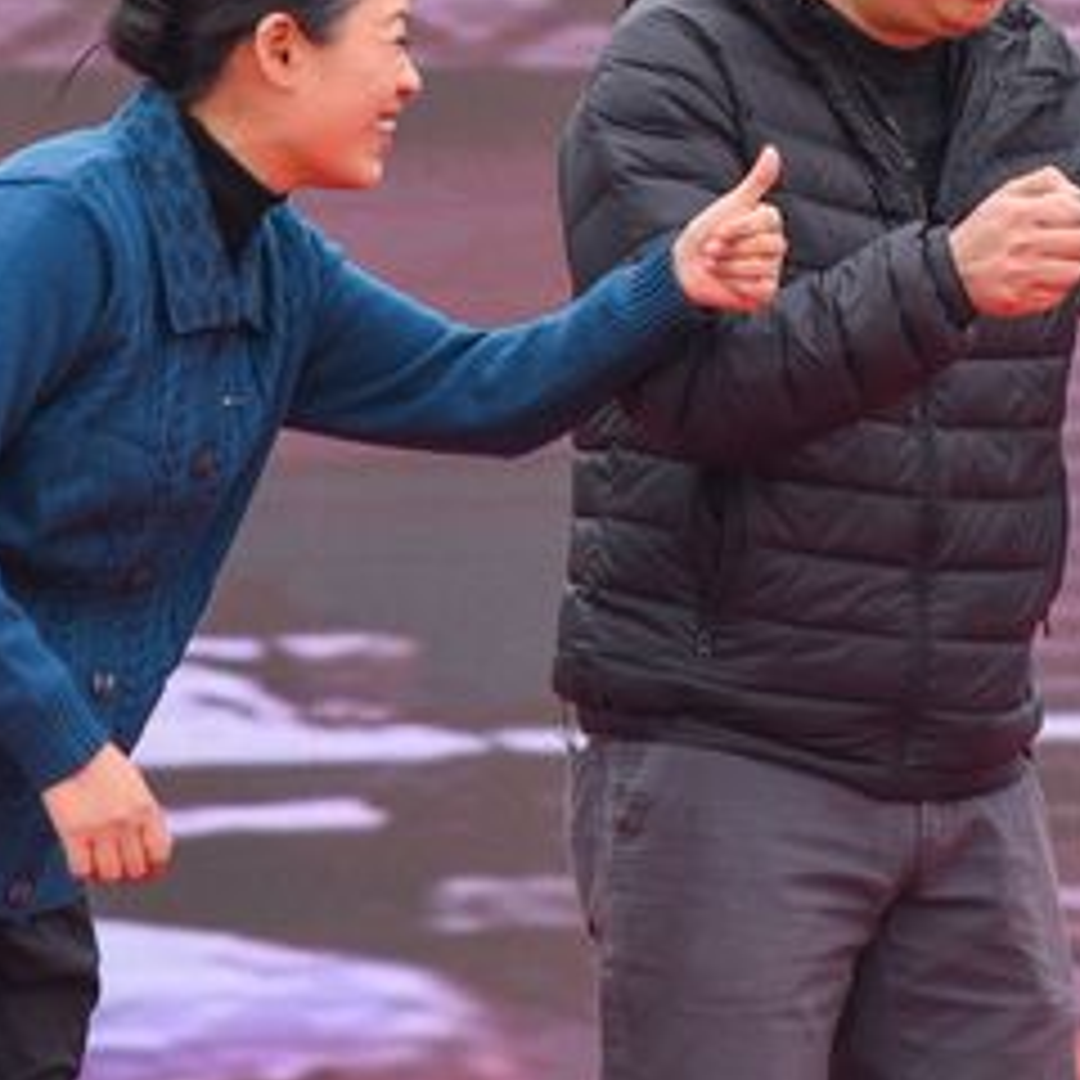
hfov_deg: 4.6
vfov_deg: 4.6
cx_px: 1413
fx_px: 13519
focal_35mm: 383
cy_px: 173
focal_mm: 120
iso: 640
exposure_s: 1/1600
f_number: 5
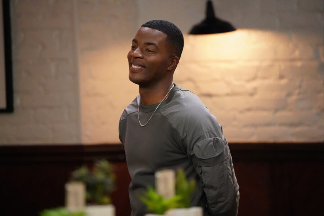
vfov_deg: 3.4
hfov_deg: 5.2
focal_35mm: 400
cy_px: 108
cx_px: 162
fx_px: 3600
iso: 16000
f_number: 5.6
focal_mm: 400
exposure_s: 1/125
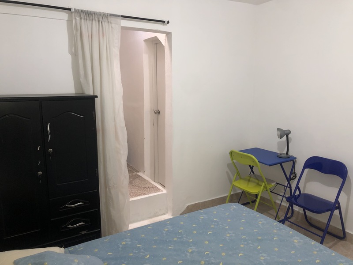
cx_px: 176
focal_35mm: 28
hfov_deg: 63.4
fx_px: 286
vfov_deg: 49.7
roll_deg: +0.1
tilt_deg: -9.4
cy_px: 132
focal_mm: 4
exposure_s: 1/15
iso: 64
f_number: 1.8
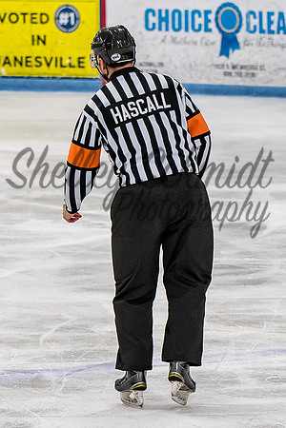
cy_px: 131
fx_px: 4638
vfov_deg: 5.3
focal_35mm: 389
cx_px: 142
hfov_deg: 3.5
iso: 2000
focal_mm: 110
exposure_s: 1/800
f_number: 3.2
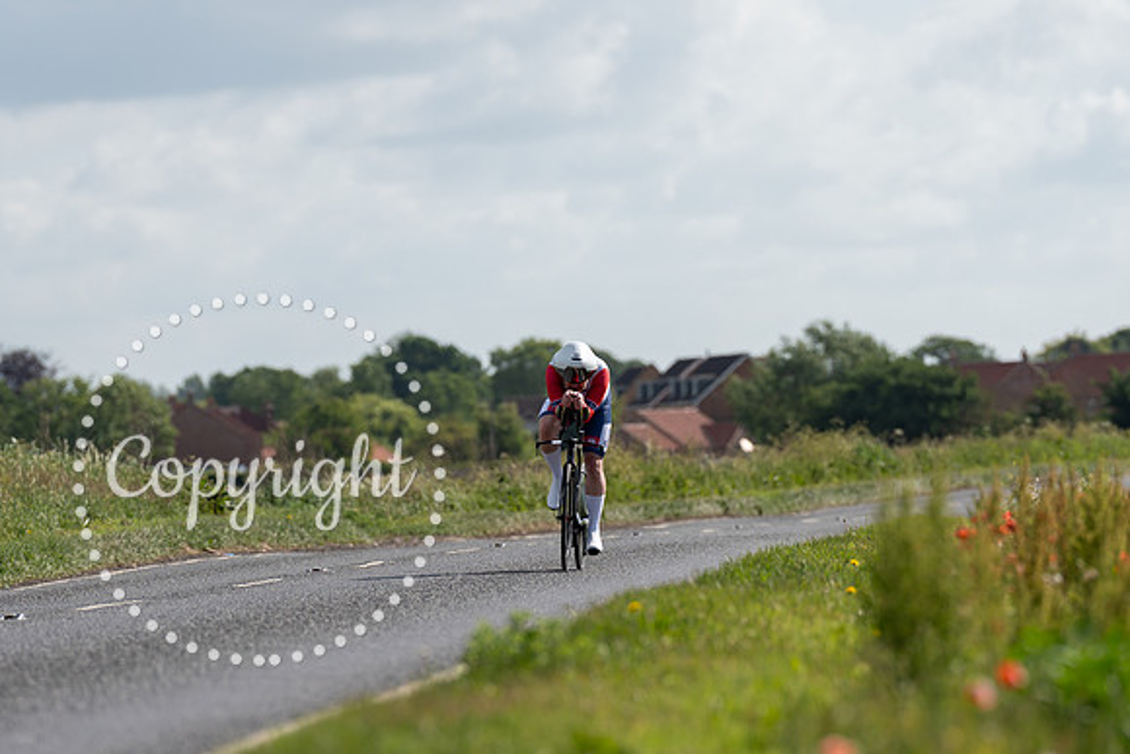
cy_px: 549
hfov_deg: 7.1
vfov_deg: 4.7
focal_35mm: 291
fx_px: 9139
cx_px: 590
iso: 100
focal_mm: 200
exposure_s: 1/1000
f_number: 4
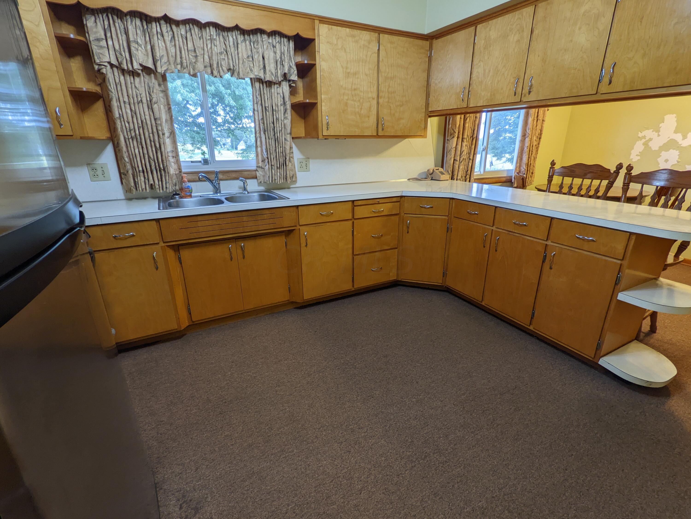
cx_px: 346
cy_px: 260
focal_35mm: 16
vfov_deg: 78.1
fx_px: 319
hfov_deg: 94.5
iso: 49
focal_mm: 2.22
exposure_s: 1/24
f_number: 2.2
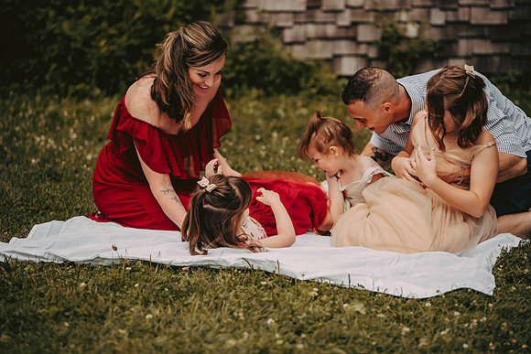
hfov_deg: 14.2
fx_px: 2139
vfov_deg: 9.5
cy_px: 177
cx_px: 266
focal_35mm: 145
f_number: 2.8
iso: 640
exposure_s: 1/4000
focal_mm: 145
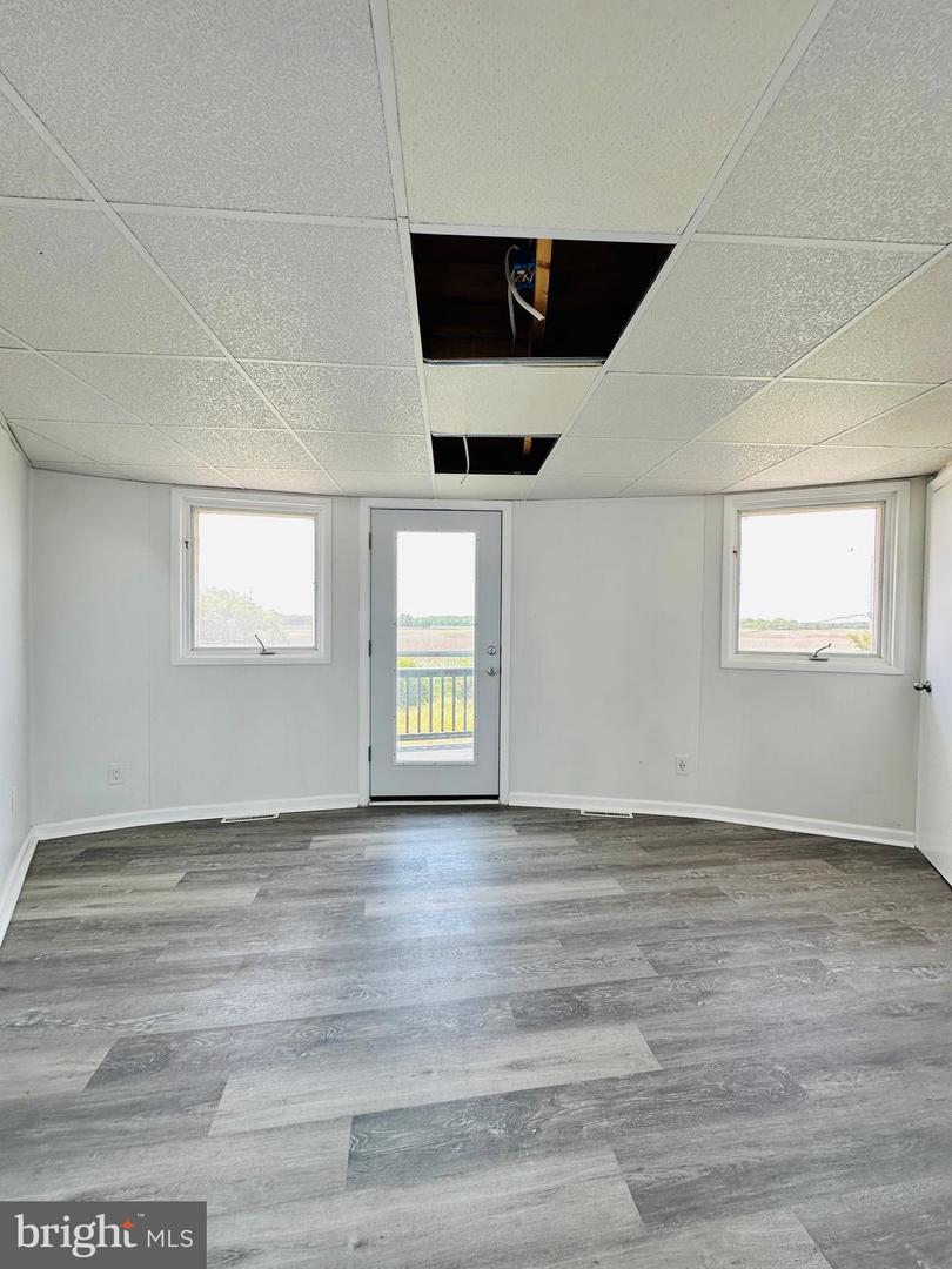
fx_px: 513
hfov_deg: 85.7
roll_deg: +0.3
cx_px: 476
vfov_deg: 102.1
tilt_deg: -2.1
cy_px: 634
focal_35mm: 14
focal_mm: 2.22
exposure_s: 1/99
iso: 40
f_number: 2.2
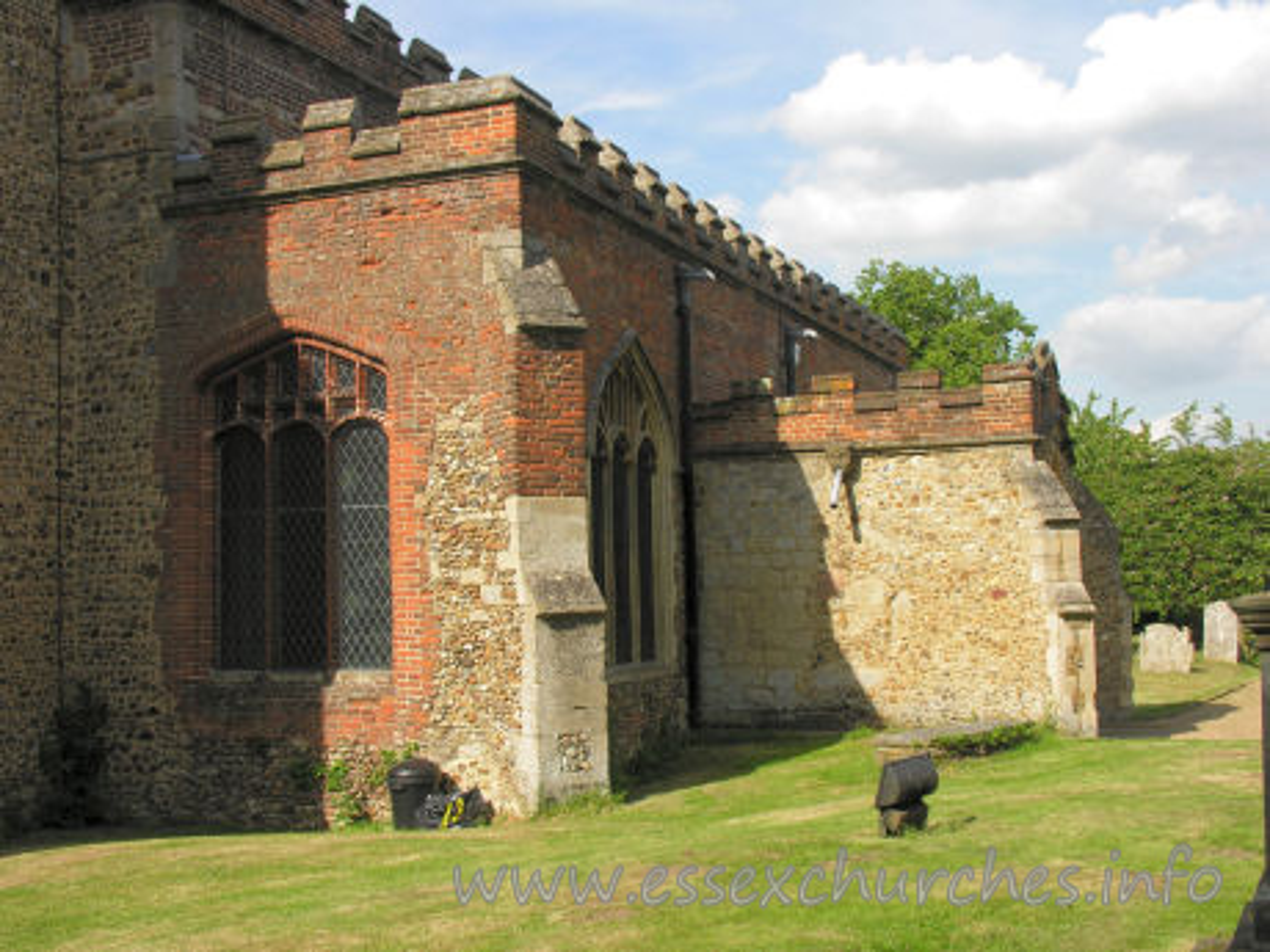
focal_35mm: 46
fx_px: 1688
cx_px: 635
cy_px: 476
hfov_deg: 41.2
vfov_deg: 31.5
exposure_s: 1/180
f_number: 5.3
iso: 50
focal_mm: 11.8
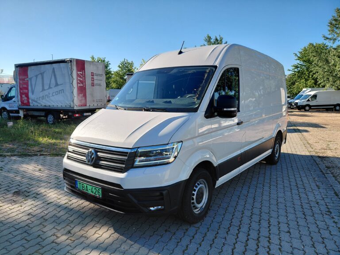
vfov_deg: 54.9
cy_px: 128
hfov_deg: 69.4
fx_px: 246
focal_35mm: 25
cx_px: 170
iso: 50
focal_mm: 4.69
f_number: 1.8
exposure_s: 1/1762
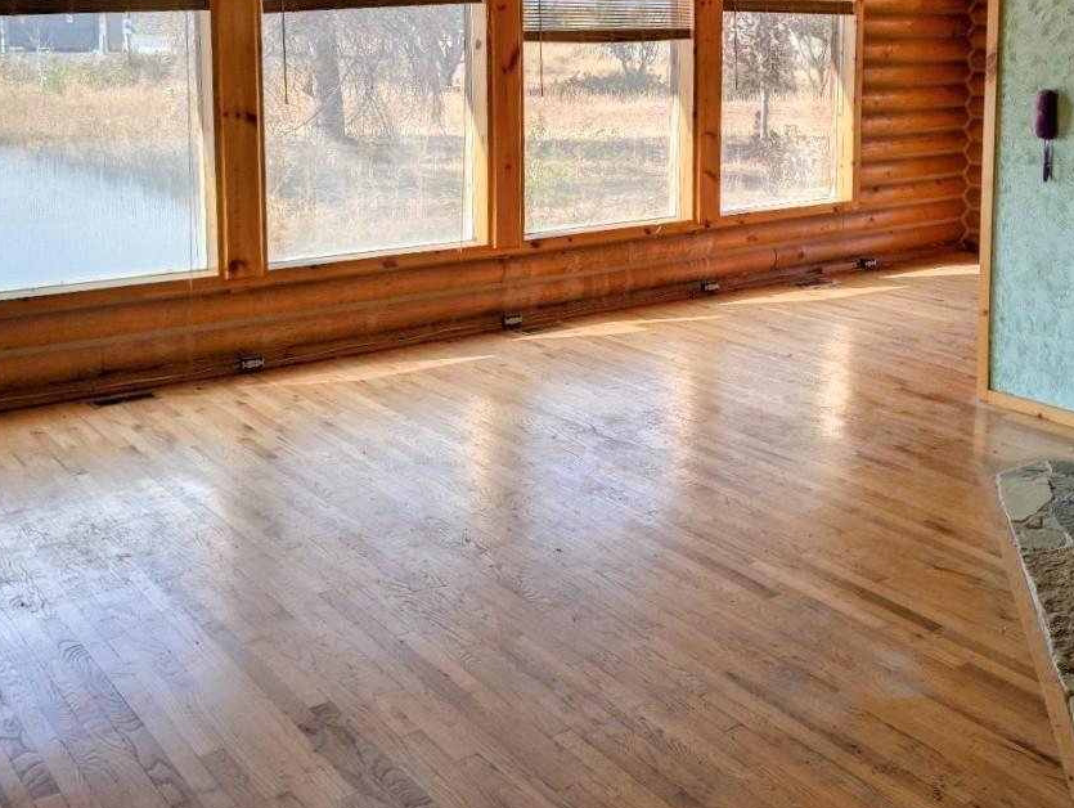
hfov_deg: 46.9
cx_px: 736
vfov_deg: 35.8
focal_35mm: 39
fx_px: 1211
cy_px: 175
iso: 19
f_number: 1.68
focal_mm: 6.9
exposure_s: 1/369
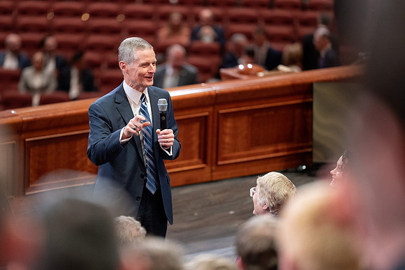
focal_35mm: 229
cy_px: 145
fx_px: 2582
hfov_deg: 9.0
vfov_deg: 6.0
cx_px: 173
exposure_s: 1/200
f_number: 2.8
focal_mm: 200
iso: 1600
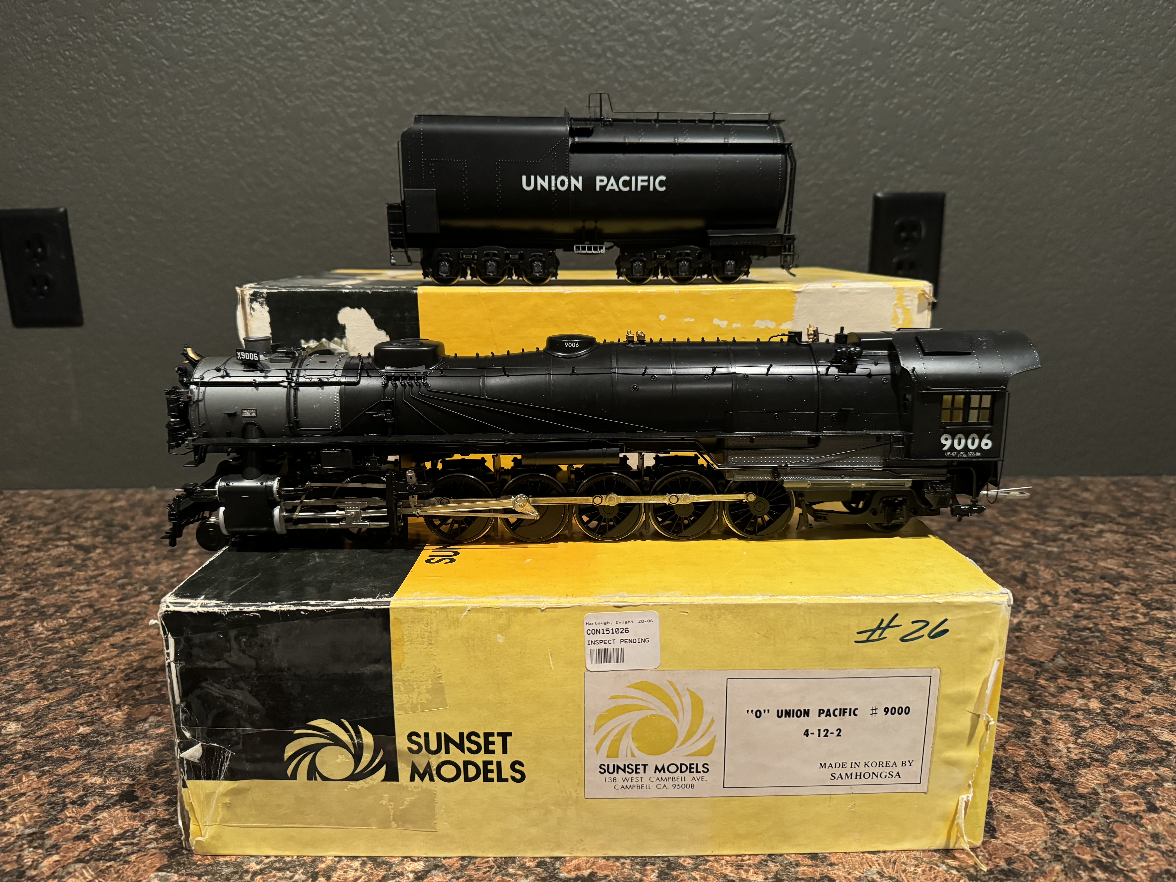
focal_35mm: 24
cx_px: 588
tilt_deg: -13.4
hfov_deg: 71.6
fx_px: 815
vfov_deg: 56.8
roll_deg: +0.8
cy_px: 441
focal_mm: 6.76
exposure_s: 1/60
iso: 800
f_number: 1.78
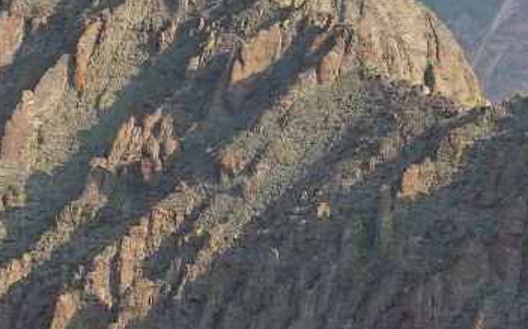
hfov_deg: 6.2
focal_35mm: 339
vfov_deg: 3.9
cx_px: 354
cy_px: 466
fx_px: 4876
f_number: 5.6
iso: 100
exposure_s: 1/250
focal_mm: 21.12
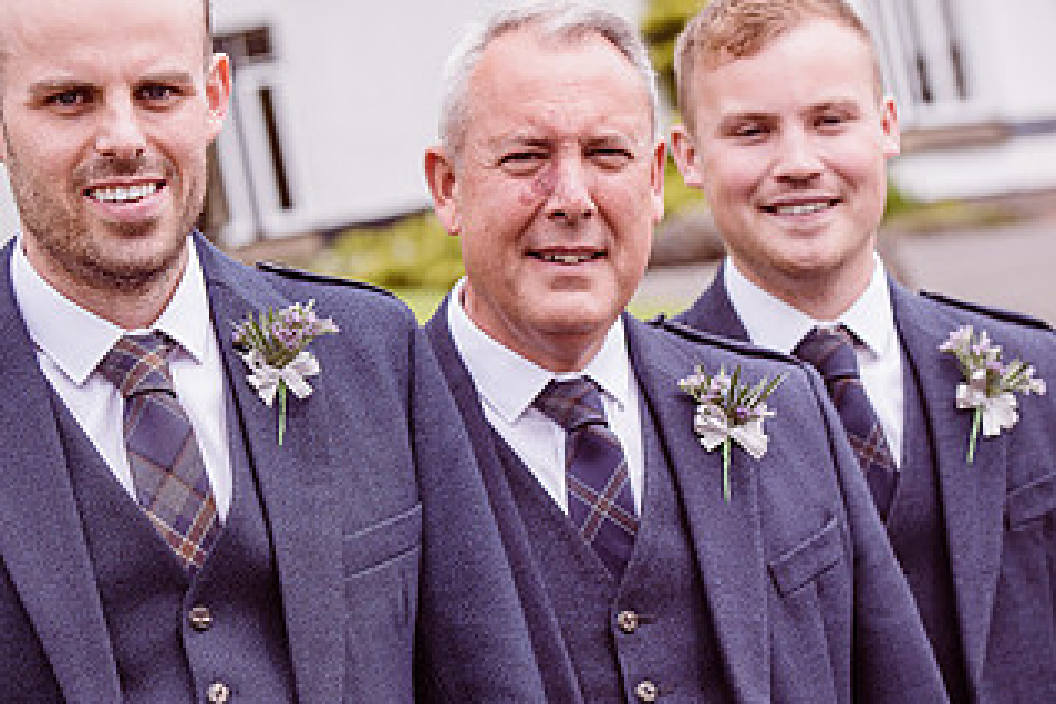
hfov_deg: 11.5
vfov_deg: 7.7
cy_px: 266
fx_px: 5250
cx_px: 542
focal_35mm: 179
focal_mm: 90
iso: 200
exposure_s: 1/800
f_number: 4.5
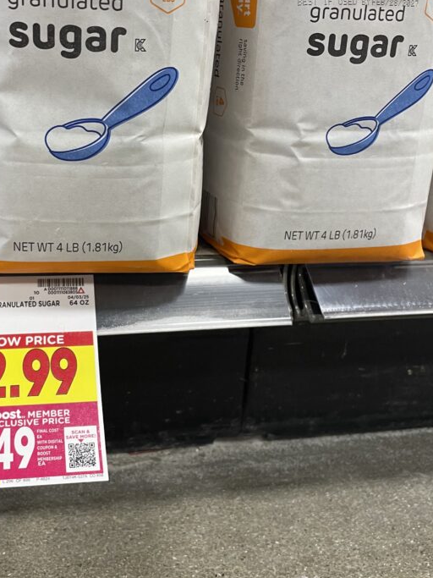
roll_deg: -1.9
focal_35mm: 39
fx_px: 651
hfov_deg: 36.5
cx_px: 156
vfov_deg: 47.5
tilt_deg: -15.0
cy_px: 220
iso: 100
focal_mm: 4.2
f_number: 1.6
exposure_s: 1/60
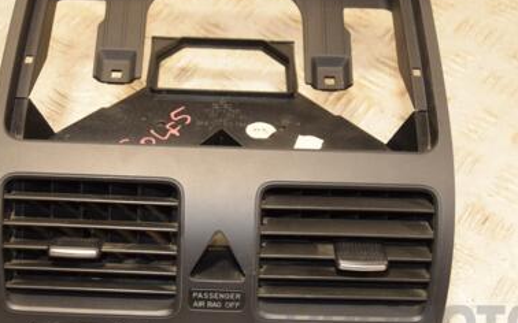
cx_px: 229
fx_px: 960
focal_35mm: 68
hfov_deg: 30.2
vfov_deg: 19.1
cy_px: 144
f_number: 5
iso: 800
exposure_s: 1/125
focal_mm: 28
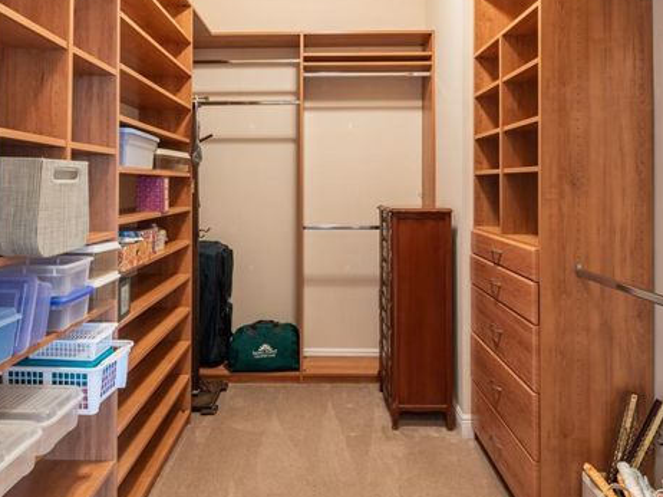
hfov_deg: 76.4
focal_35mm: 22
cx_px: 314
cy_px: 177
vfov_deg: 60.0
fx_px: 421
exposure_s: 1.6
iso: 100
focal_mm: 10
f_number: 7.1
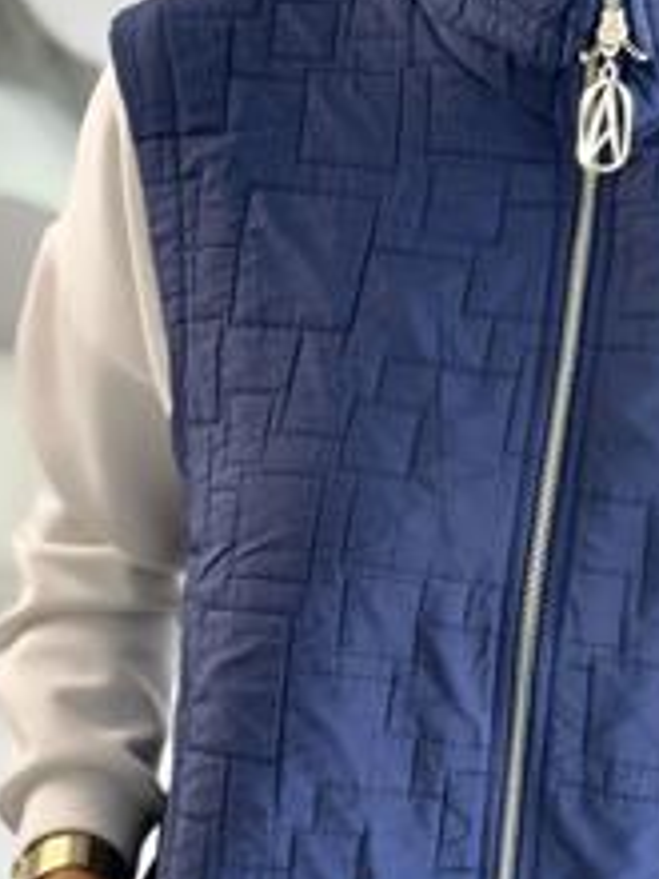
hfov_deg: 16.4
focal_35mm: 90
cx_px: 312
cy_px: 669
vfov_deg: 21.6
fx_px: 2284
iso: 80
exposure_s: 1/149
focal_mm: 6.86
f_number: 1.78
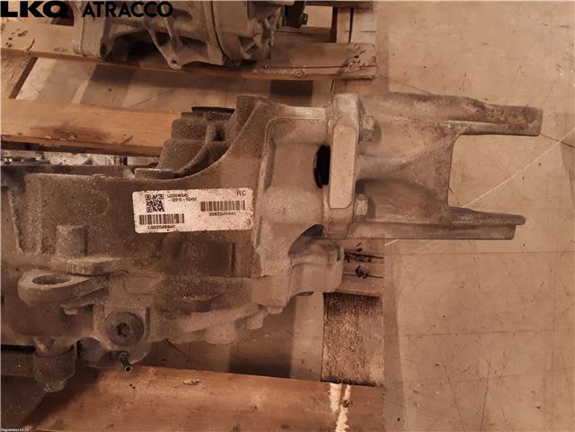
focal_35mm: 28
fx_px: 465
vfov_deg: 49.7
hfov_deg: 63.4
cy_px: 216
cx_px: 288
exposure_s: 1/33
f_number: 1.9
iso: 100
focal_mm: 2.91
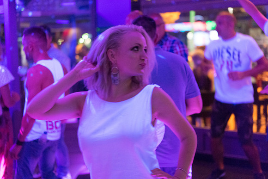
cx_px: 134
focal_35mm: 55
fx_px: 410
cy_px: 90
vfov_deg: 24.6
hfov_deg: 36.2
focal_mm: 55
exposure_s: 1/50
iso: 6400
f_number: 2
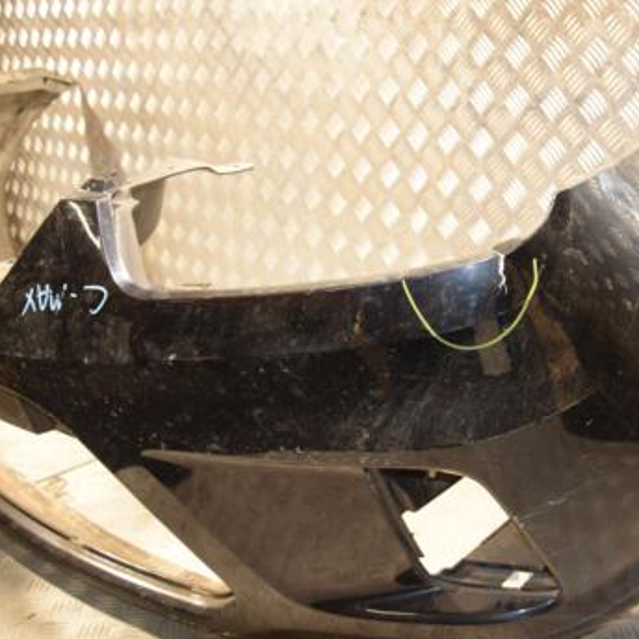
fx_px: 976
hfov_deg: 35.7
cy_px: 327
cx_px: 451
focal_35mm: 47
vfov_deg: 36.2
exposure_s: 1/100
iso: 800
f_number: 5
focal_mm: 21
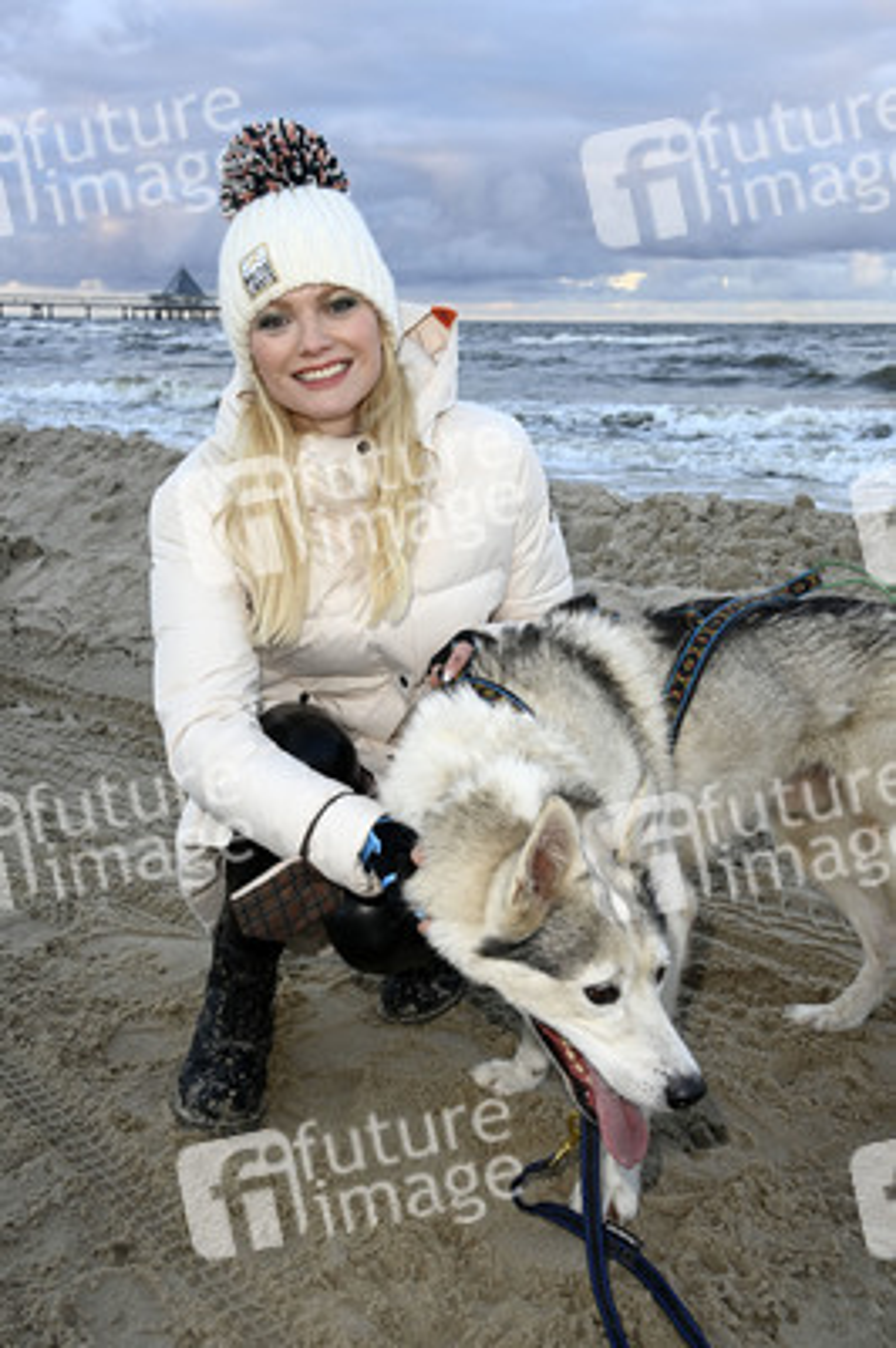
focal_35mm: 40
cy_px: 674
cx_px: 448
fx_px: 1496
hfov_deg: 33.3
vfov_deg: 48.5
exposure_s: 1/160
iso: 1250
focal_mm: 40
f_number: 9
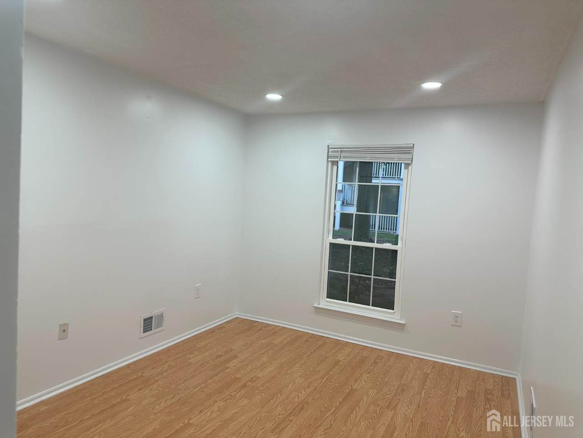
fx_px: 404
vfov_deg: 56.8
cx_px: 292
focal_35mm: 24
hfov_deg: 71.6
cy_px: 219
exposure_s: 1/120
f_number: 1.78
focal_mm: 6.86
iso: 100
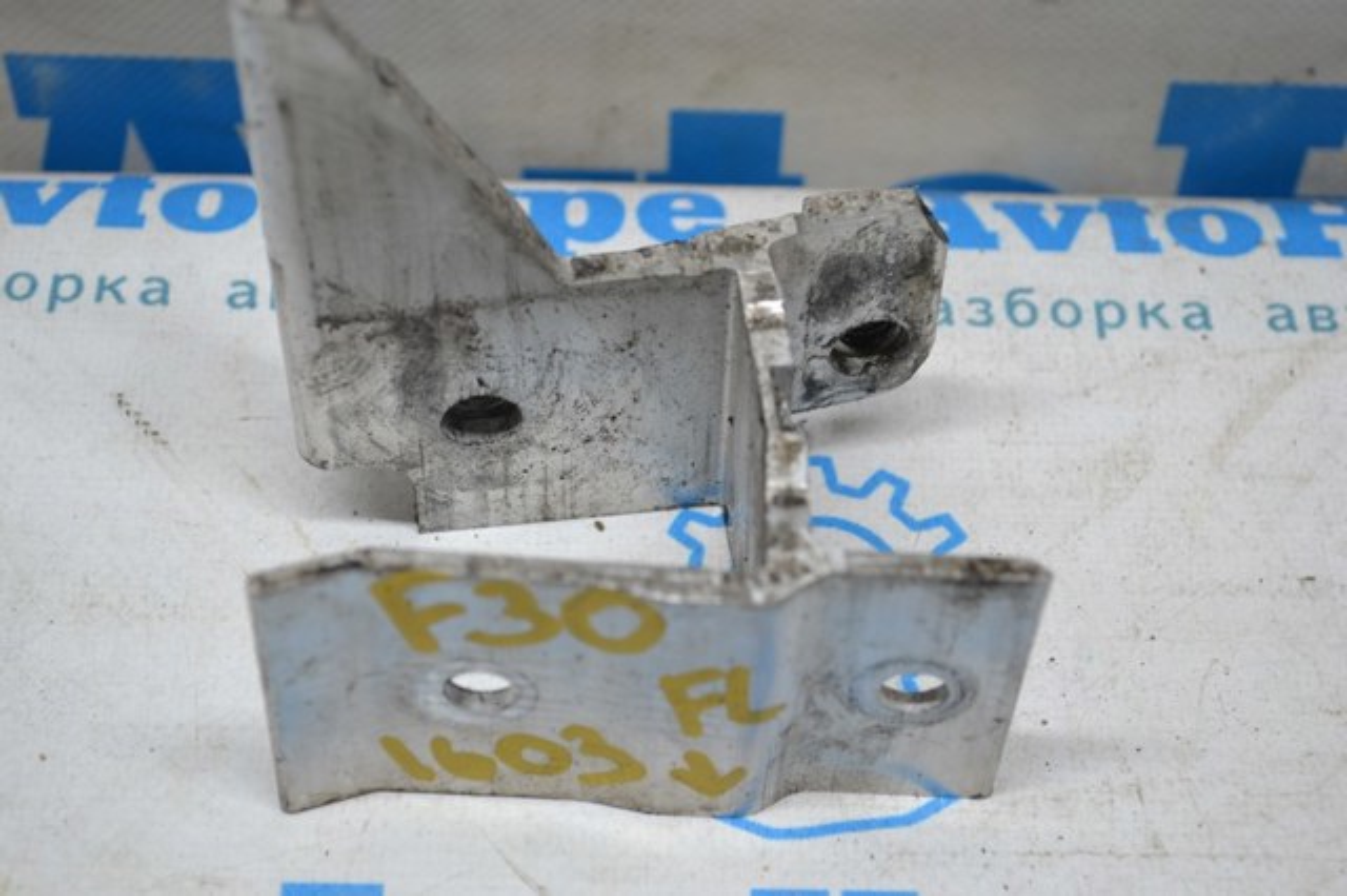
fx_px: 2524
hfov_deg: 29.9
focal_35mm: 68
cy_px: 448
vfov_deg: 20.1
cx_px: 674
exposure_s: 1/60
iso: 400
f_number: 5.3
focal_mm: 45
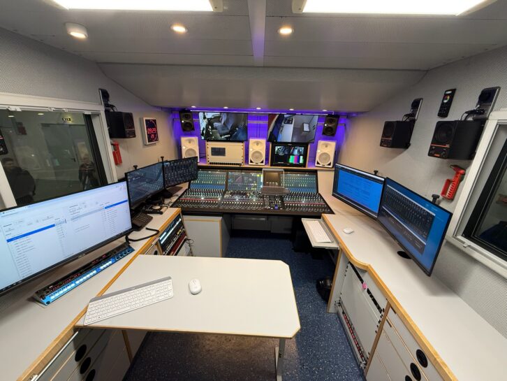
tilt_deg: -18.2
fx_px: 205
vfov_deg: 85.7
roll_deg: -1.7
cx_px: 254
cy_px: 190
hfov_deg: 102.0
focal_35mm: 14
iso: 320
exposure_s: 1/88
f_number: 2.2
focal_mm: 2.22
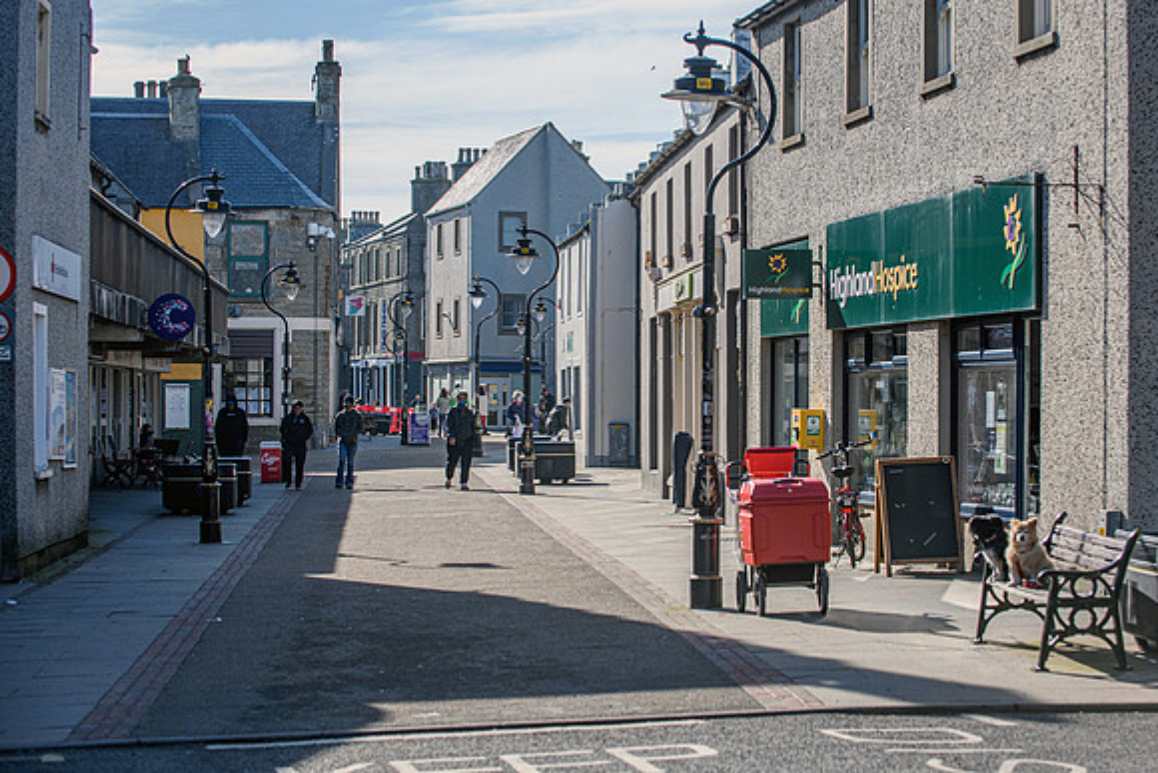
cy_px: 342
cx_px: 645
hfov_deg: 22.3
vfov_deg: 15.0
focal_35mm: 91
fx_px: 2940
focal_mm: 82
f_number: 7.1
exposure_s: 1/1000
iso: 400
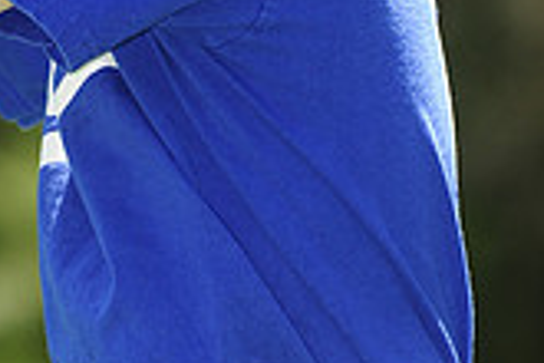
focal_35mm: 710
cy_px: -191
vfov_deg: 1.9
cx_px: 18
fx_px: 10724
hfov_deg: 2.9
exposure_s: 1/640
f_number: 4
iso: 200
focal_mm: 135
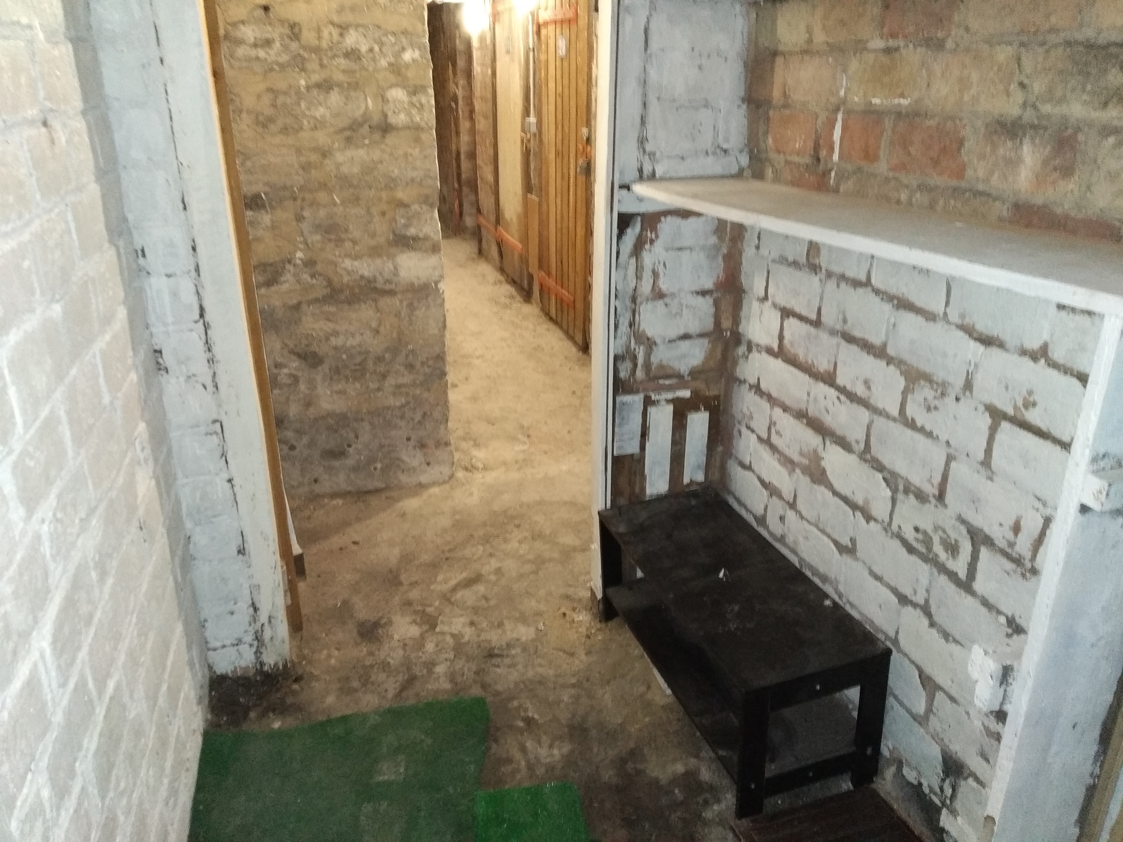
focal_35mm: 26
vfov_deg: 53.1
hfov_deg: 67.3
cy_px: 421
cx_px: 562
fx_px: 843
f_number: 2.2
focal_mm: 3.82
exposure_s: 1/14
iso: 1000
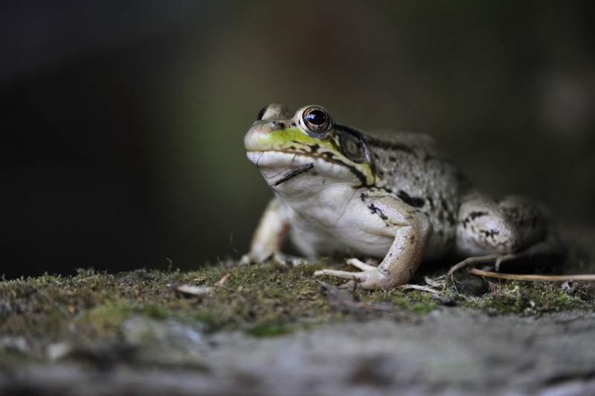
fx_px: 6606
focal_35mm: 400
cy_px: 198
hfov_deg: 5.2
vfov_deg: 3.4
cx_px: 298
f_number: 4
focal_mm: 400
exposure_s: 1/200
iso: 1000
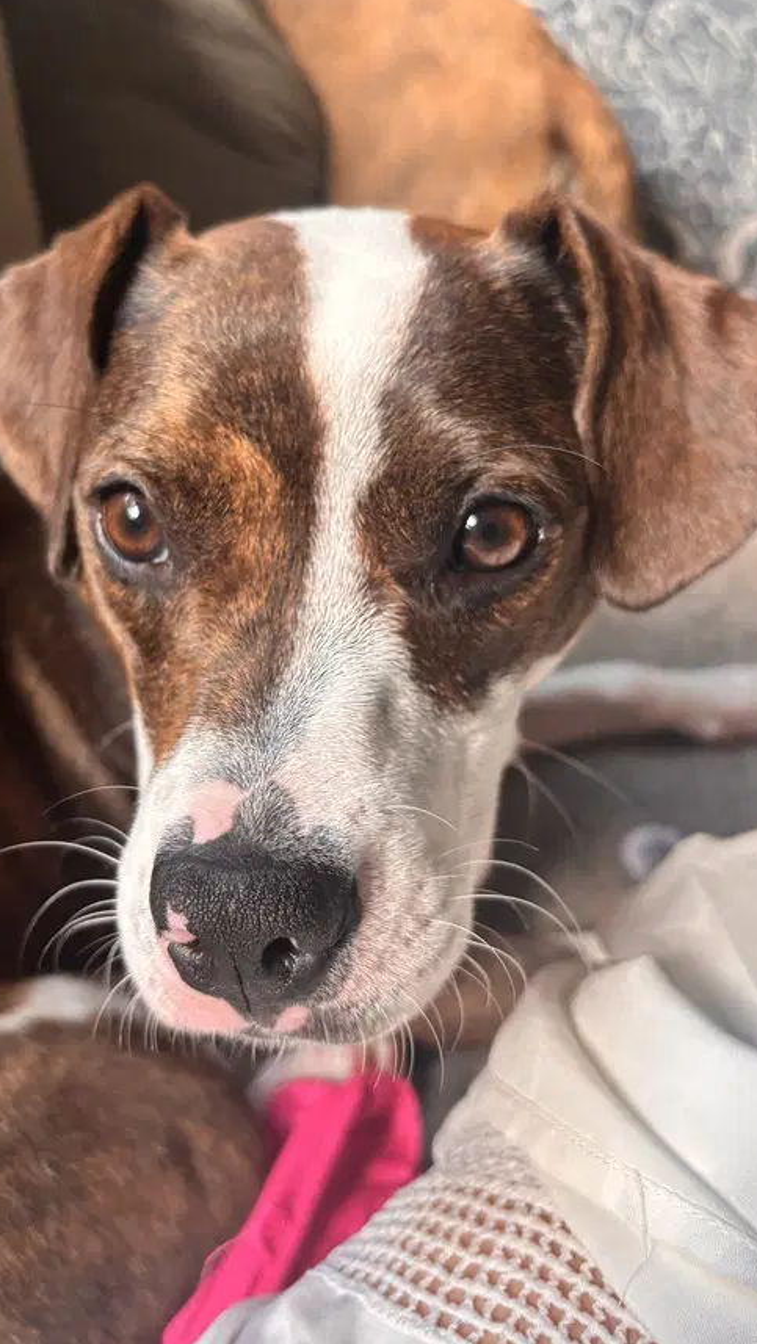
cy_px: 600
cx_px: 312
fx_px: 1177
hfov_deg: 35.6
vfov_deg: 59.3
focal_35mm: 33
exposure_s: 1/116
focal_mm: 5.96
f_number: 1.6
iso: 125
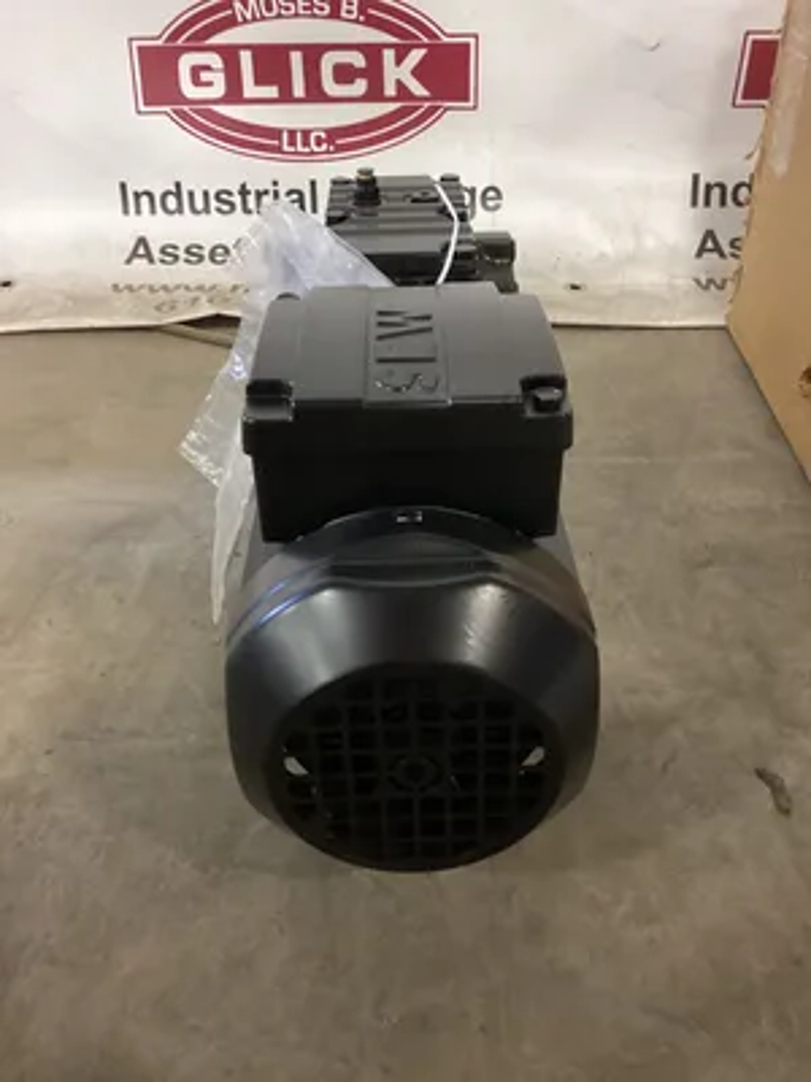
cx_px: 406
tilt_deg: -33.3
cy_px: 541
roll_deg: +4.2
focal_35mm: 31
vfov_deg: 58.4
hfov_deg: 45.4
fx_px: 968
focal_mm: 3.3
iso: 800
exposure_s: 1/17
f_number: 2.4
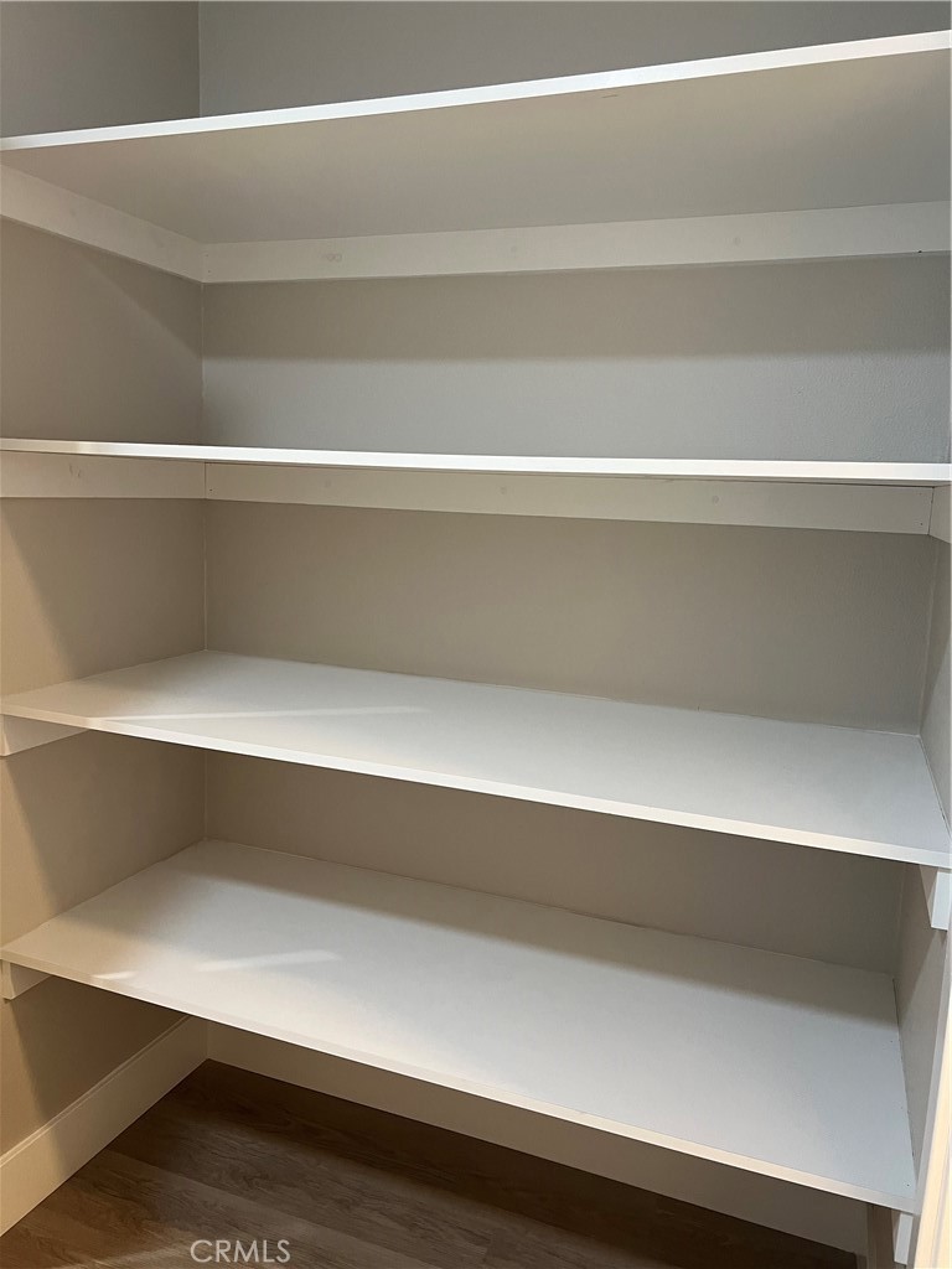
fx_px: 953
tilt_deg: -8.9
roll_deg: -2.7
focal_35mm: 26
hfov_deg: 53.1
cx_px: 476
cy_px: 634
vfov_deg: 67.3
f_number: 1.5
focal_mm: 5.7
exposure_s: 1/60
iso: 160
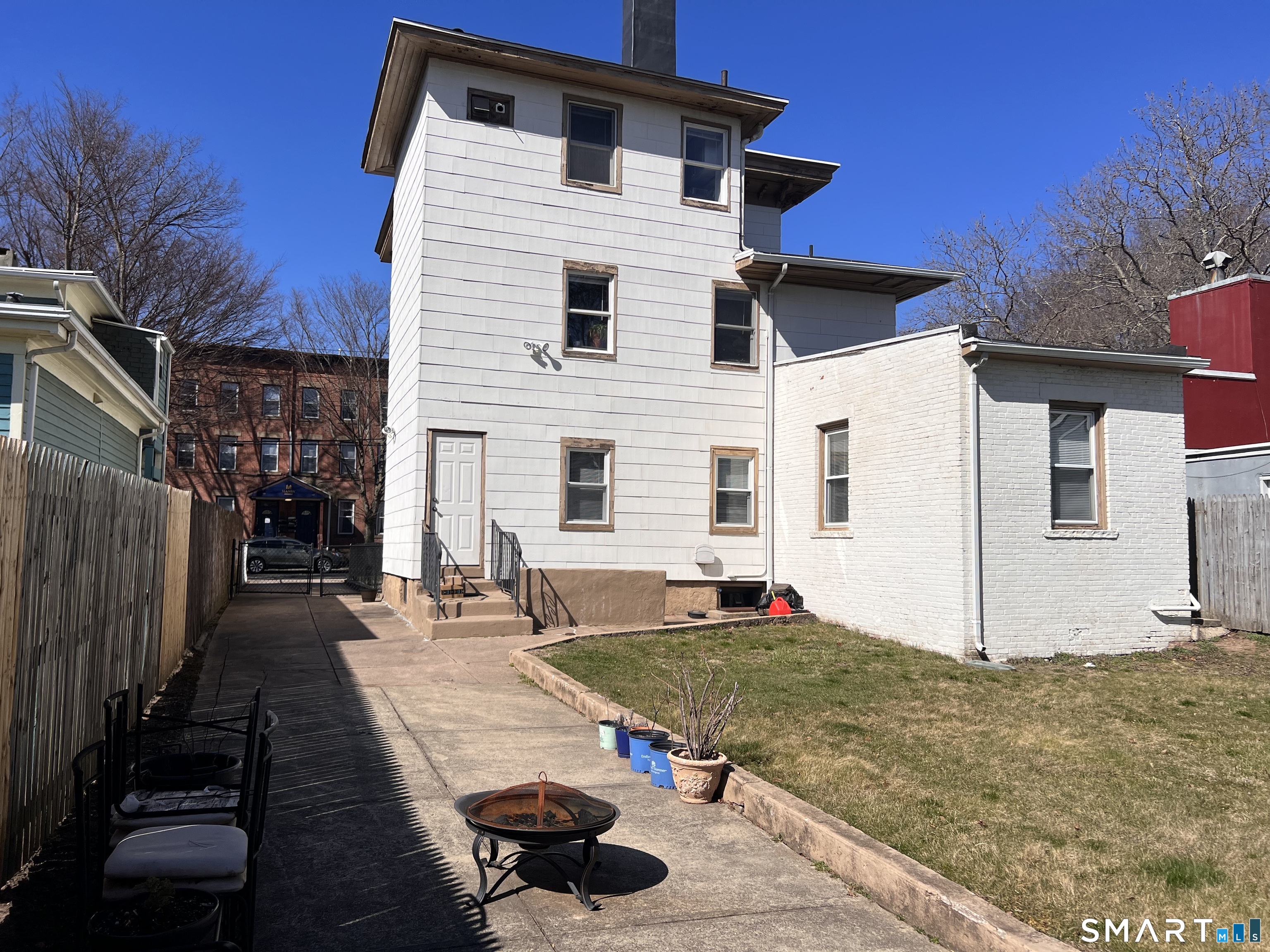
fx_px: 954
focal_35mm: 26
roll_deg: -0.7
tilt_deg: +3.9
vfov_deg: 53.1
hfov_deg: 67.3
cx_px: 635
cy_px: 476
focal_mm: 5.7
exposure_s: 1/8696
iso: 50
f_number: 1.5
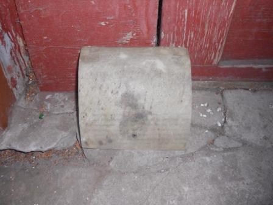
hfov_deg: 56.8
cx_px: 136
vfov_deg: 44.2
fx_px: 252
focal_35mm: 32
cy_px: 102
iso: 80
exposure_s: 1/25
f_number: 3.5
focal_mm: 5.8
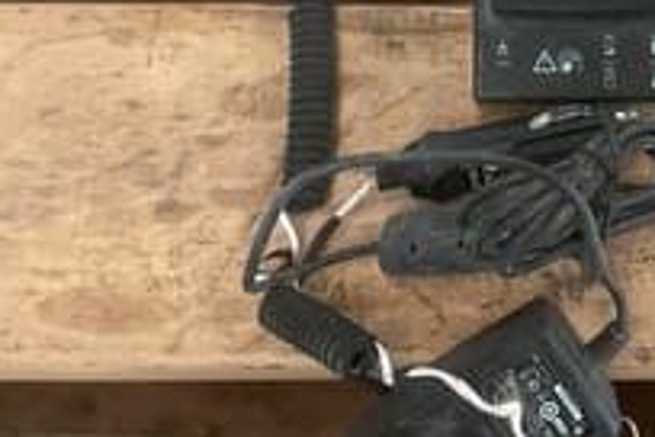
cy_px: 72
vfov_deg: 18.2
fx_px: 1346
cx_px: 565
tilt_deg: -70.8
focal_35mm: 74
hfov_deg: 26.6
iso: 500
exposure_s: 1/25
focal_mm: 3
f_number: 1.8
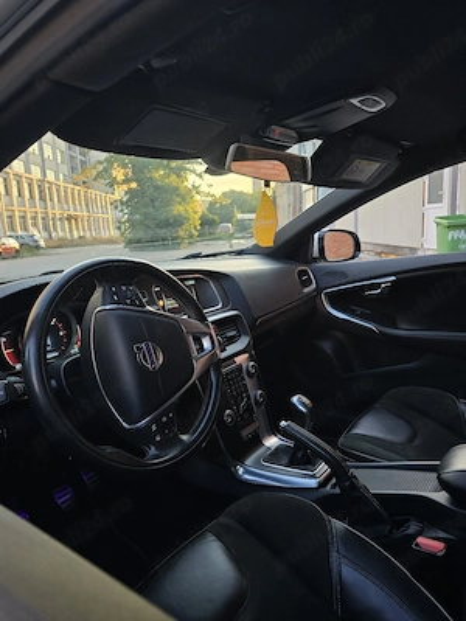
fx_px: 413
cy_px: 310
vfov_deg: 73.9
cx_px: 233
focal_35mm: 23
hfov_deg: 58.9
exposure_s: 1/182
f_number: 1.7
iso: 80
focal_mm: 6.3
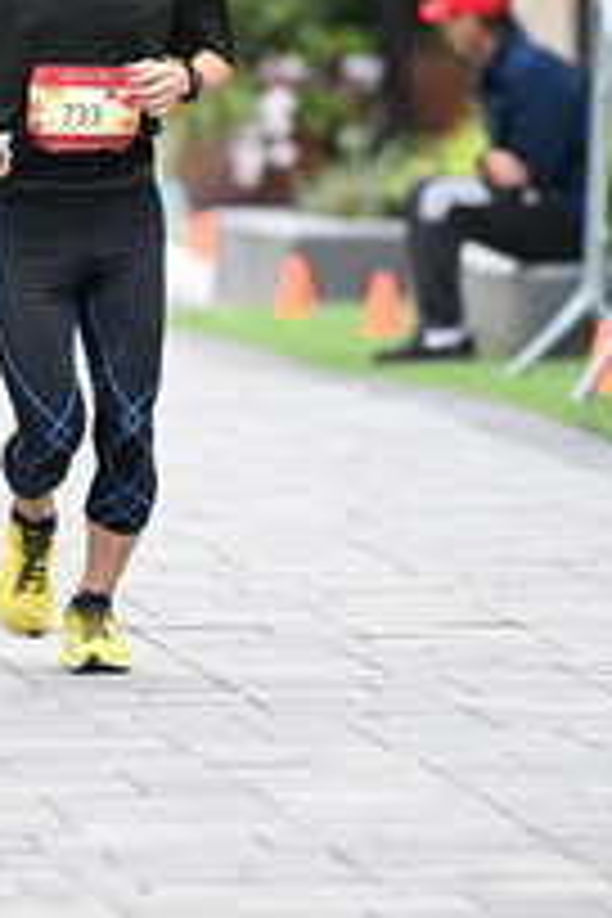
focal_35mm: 538
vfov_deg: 3.8
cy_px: 297
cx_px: 236
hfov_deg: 2.6
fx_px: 13718
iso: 1250
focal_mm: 200
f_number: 2.8
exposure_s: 1/1600
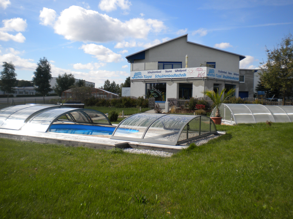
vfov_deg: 40.7
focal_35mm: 35
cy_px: 110
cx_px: 146
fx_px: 296
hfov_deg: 52.6
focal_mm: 6.3
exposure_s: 1/670
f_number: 4.6
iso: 80
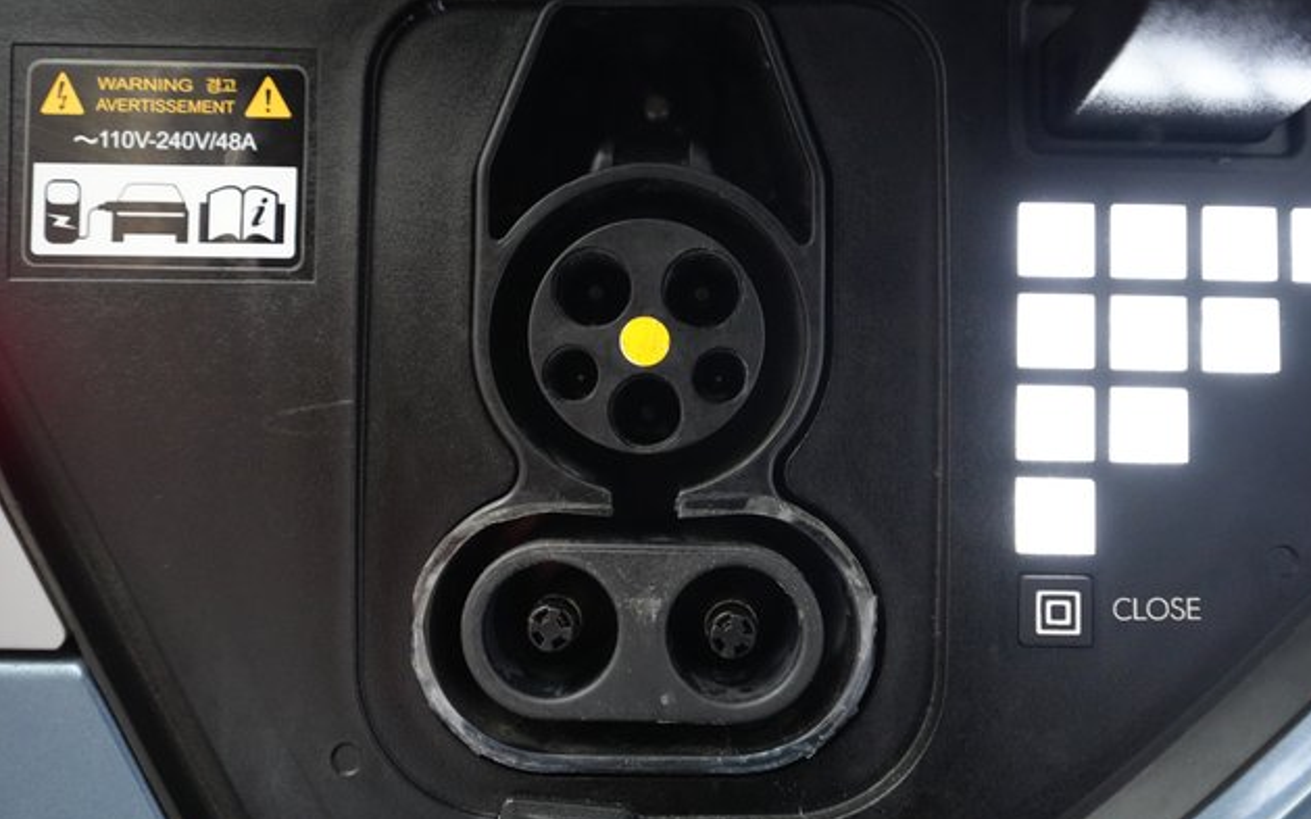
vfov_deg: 43.1
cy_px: 392
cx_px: 665
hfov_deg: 64.6
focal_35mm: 29
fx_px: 1036
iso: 8000
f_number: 4
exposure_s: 1/160
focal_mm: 28
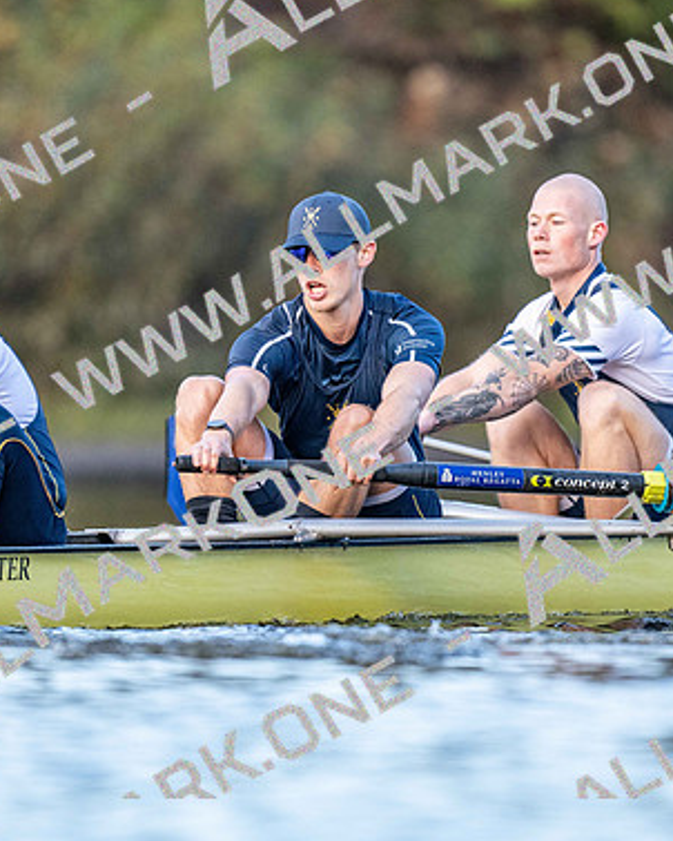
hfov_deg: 1.8
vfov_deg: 2.2
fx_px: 21544
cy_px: 416
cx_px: 328
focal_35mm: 866
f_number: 4
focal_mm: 600
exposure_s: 1/2500
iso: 3200
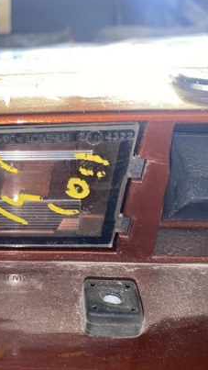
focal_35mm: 45
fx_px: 441
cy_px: 210
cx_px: 3
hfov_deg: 25.3
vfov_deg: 45.3
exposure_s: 1/17
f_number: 1.8
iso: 40
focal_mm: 4.25
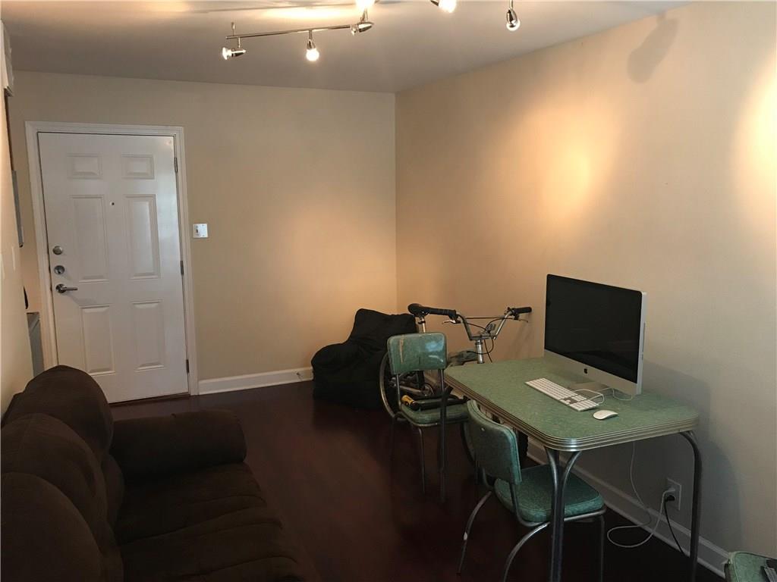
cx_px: 388
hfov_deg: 63.4
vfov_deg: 49.7
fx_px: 628
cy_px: 291
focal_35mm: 28
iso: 64
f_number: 1.8
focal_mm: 3.99
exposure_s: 1/15
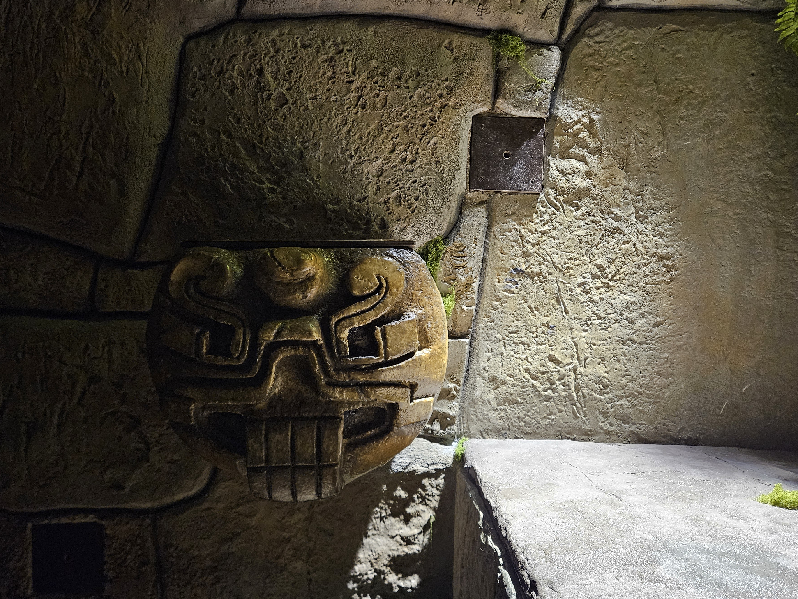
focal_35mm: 26
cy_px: 325
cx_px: 374
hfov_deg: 67.2
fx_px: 599
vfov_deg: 53.0
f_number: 1.8
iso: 640
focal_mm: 5.4
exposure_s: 1/40
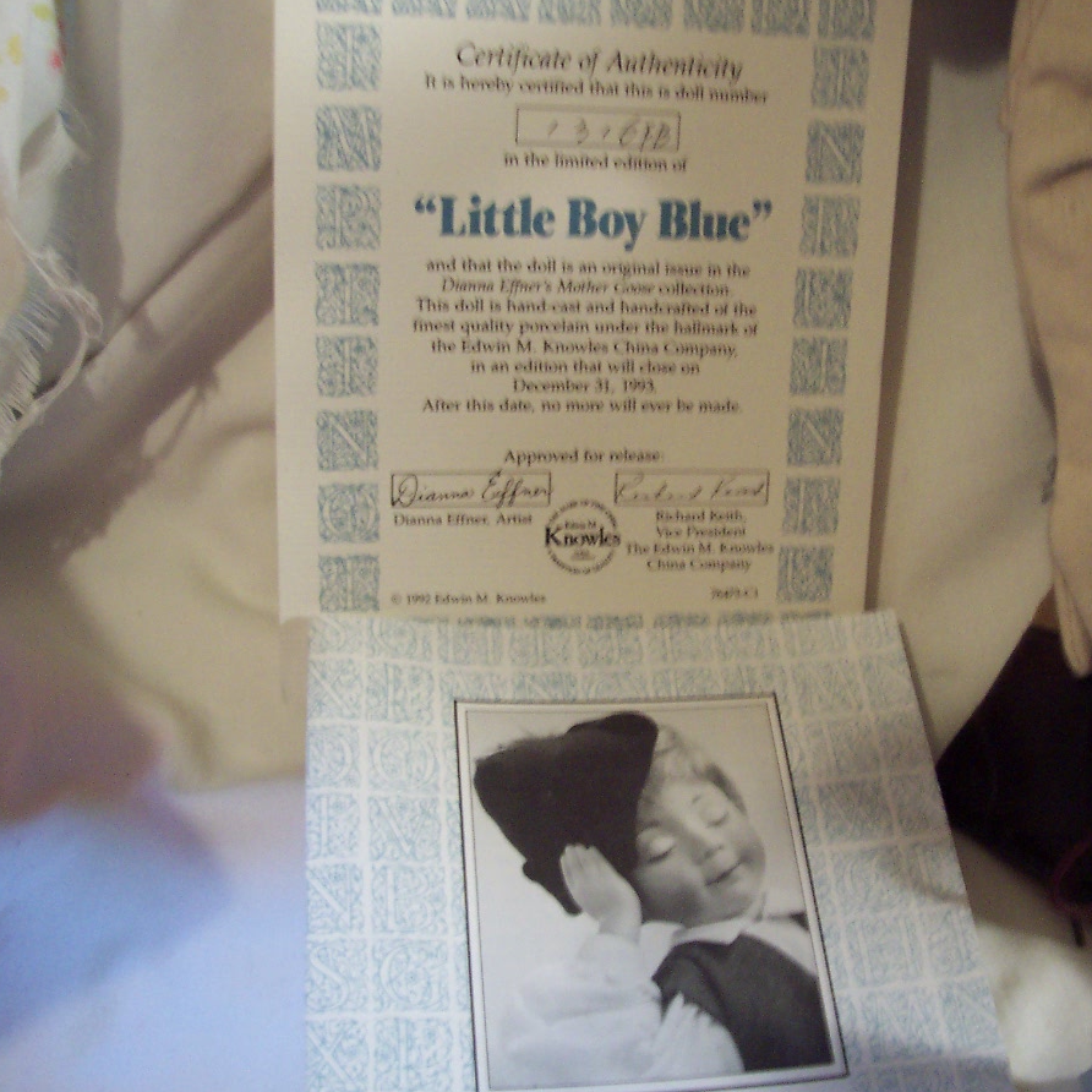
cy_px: 548
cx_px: 653
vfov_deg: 38.3
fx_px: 1570
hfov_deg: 38.2
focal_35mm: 44
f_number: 2.8
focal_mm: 5.6
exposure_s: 1/15
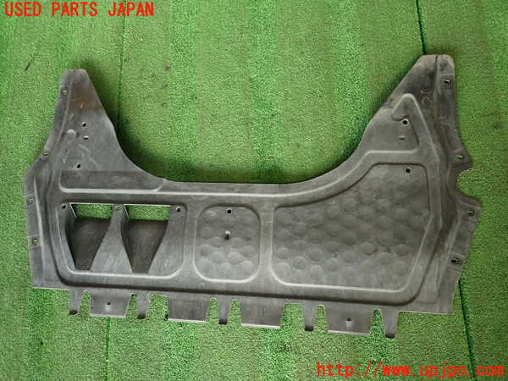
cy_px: 190
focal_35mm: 25
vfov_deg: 54.9
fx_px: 367
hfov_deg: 69.4
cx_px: 254
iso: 200
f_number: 2
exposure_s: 1/40
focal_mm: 4.5
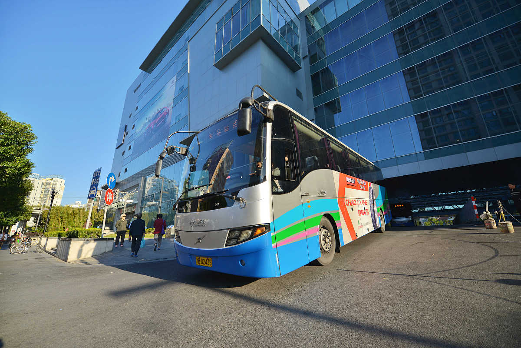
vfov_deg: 81.2
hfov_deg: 104.3
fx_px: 203
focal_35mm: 14
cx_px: 260
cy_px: 174
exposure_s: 1/1000
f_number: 2.8
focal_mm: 14
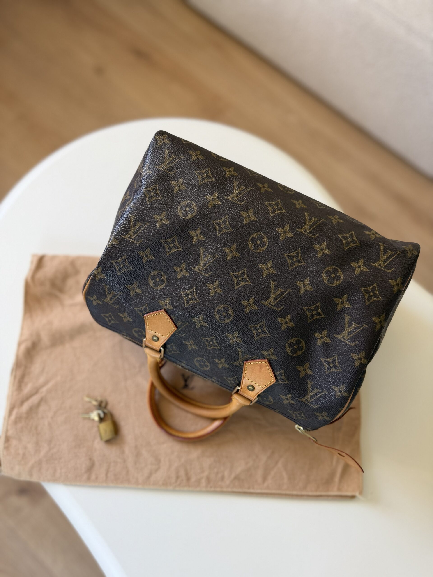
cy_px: 288
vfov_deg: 71.6
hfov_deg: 56.8
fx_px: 400
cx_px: 216
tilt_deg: -73.9
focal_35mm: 24
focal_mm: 6.76
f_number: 1.78
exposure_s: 1/121
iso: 125
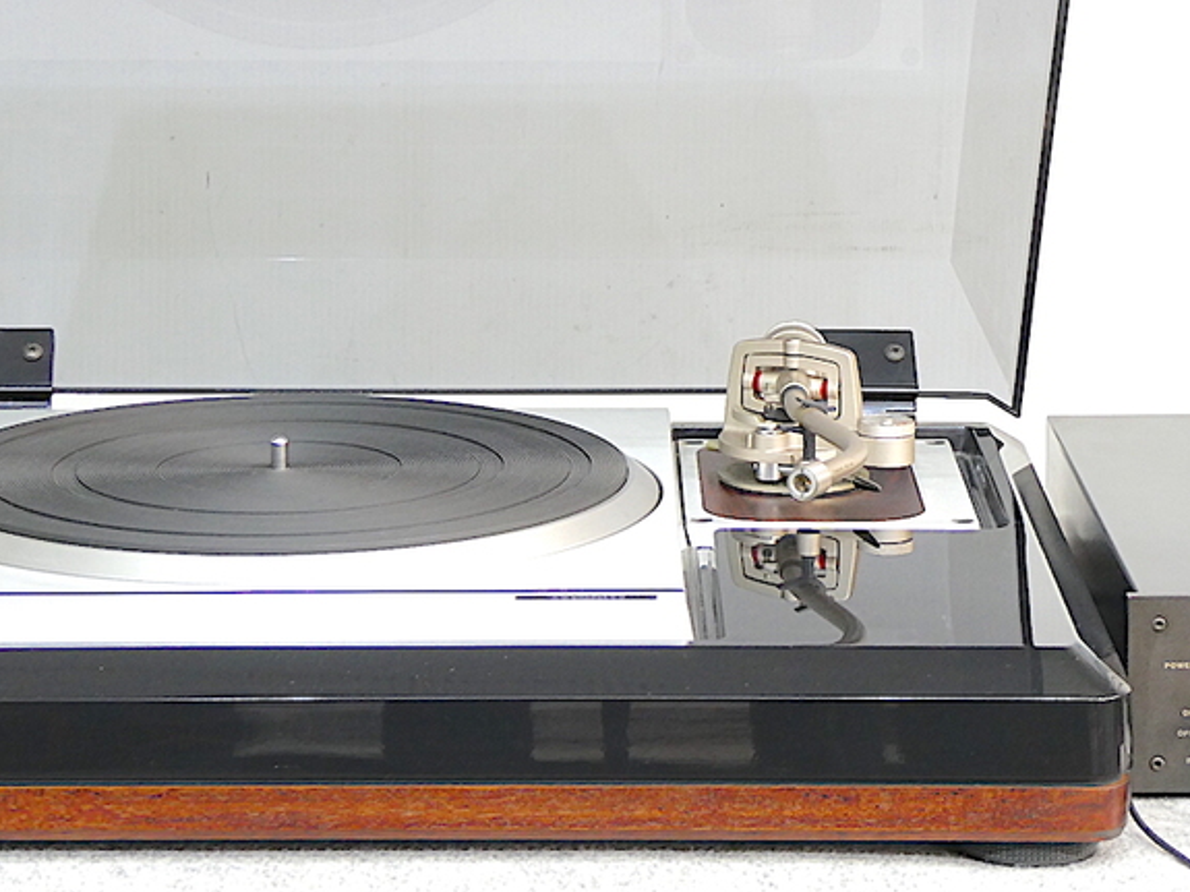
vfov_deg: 11.2
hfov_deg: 14.9
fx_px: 4537
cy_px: 290
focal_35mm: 132
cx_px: 526
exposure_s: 1/10
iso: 200
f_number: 4.7
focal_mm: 14.1
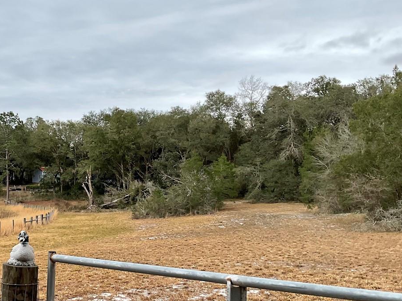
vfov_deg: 28.4
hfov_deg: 36.6
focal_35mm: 51
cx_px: 97
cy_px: 192
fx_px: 592
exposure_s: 1/372
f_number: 1.8
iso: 16
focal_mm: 3
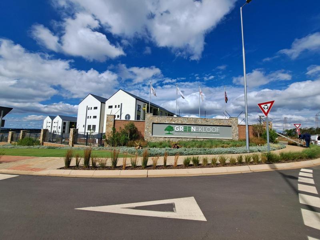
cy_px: 120
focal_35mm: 13
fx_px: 120
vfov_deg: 89.9
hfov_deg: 106.2
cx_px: 160
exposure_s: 1/1838
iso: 50
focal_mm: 1.74
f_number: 2.2
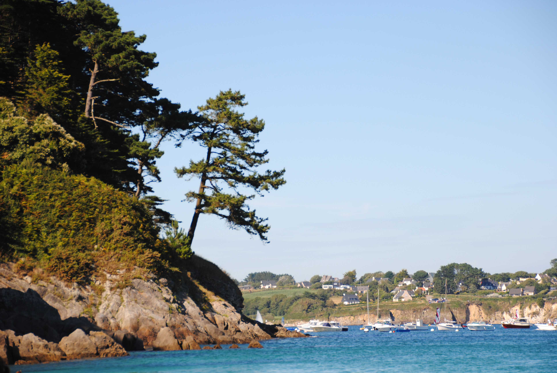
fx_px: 2324
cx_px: 278
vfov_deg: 9.2
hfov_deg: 13.7
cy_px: 186
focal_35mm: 150
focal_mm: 100
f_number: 6
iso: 100
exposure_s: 1/400
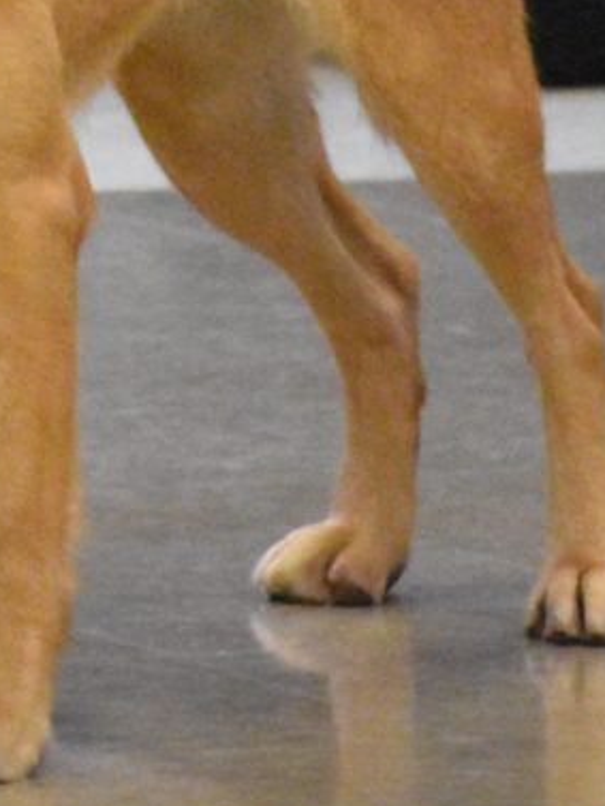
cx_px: -297
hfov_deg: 1.4
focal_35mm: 1097
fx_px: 25549
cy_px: -409
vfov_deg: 1.8
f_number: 4.8
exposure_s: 1/500
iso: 11400
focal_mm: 140
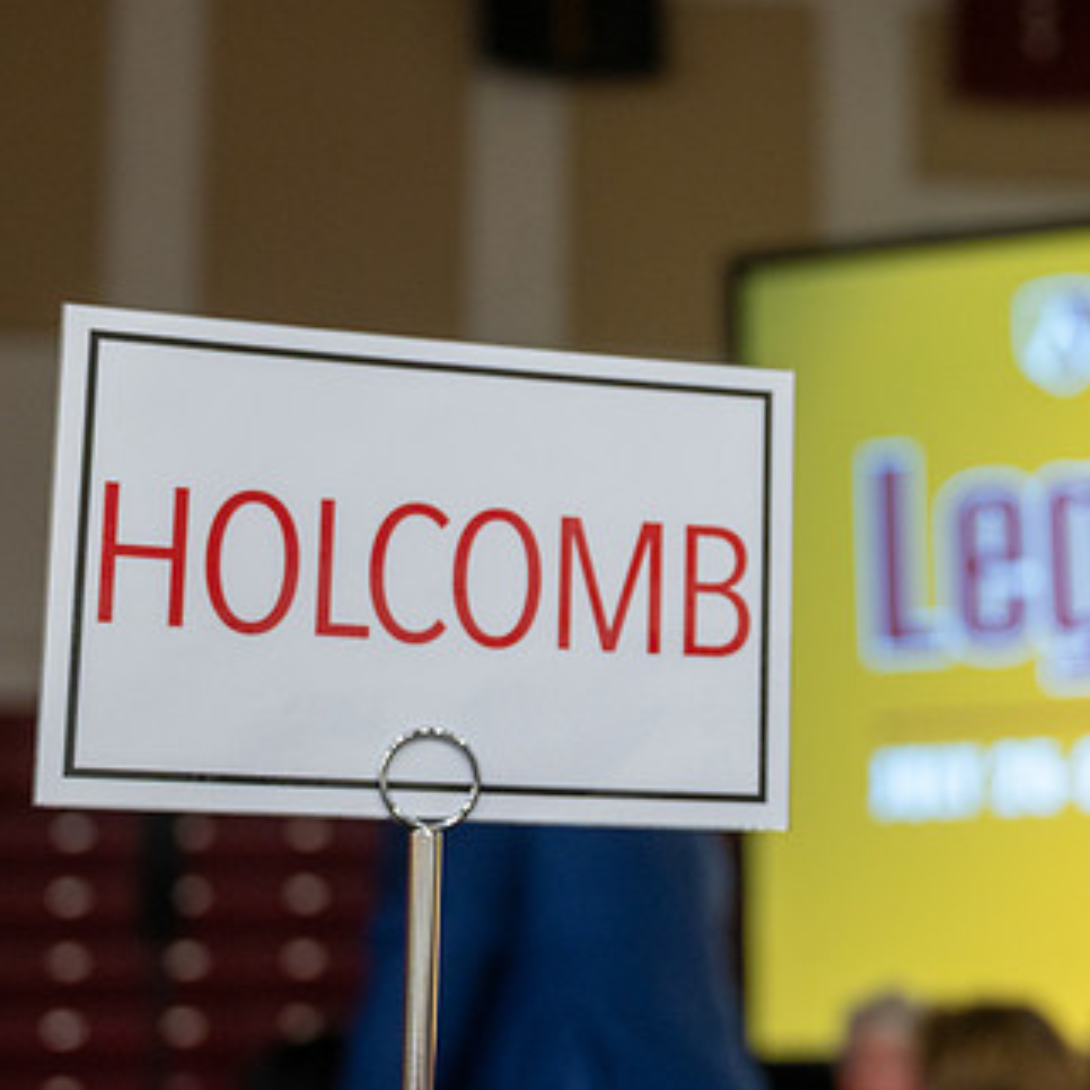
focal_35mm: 74
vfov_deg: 23.4
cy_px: 526
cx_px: 879
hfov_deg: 23.0
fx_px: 2636
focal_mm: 44
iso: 1600
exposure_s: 1/40
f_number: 4
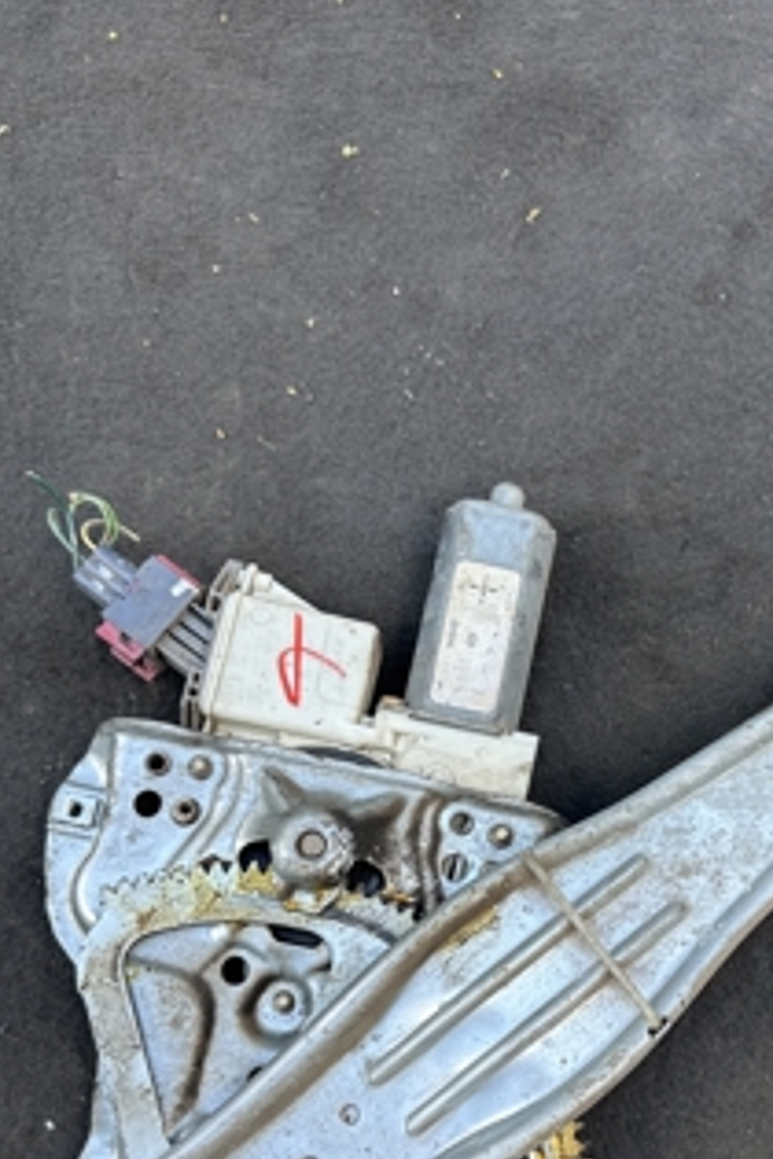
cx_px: 506
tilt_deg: -74.0
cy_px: 806
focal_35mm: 38
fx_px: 1224
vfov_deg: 49.5
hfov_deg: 34.8
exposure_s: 1/426
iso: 80
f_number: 1.78
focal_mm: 6.86
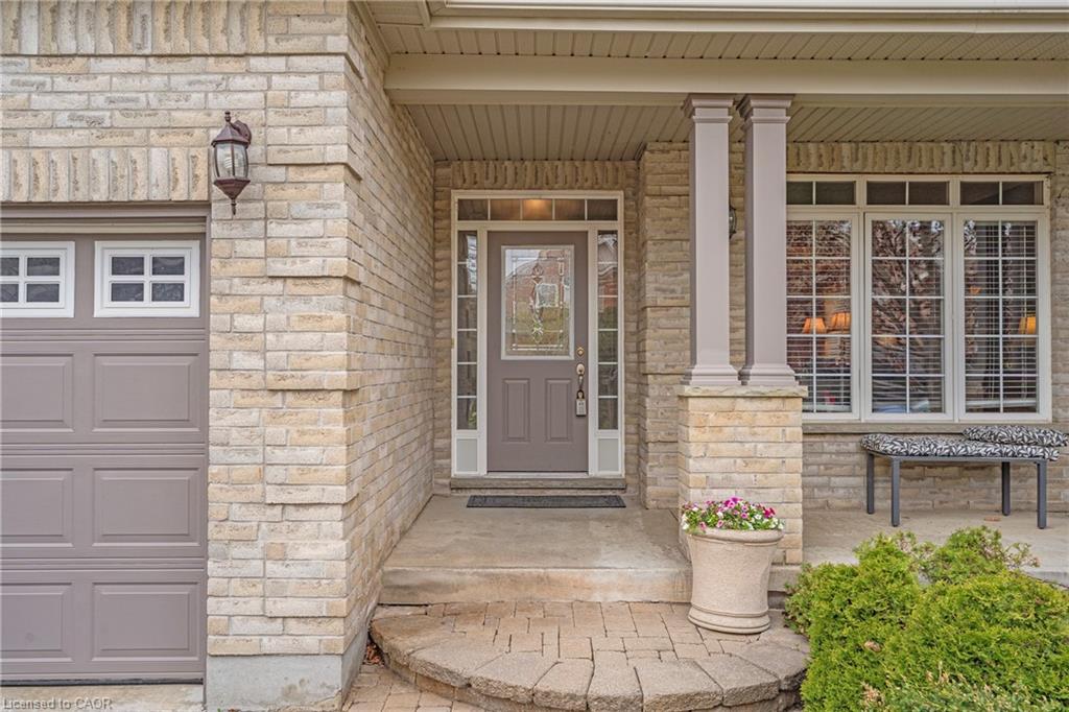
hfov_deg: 65.5
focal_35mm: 28
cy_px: 356
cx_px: 534
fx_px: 831
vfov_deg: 46.4
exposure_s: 1/200
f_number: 9
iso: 250
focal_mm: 28
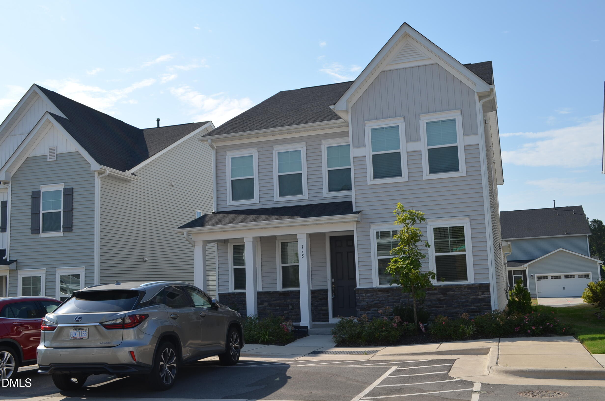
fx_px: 604
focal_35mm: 36
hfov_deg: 53.2
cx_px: 302
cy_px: 200
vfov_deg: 36.7
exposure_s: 1/250
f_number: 8
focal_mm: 24
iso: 110
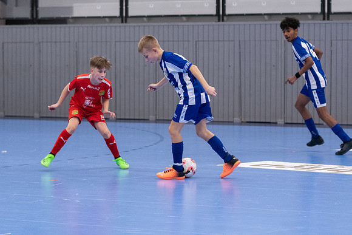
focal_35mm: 147
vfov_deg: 9.3
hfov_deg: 13.9
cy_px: 118
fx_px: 1439
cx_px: 176
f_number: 3.2
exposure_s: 1/400
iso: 3200
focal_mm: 95
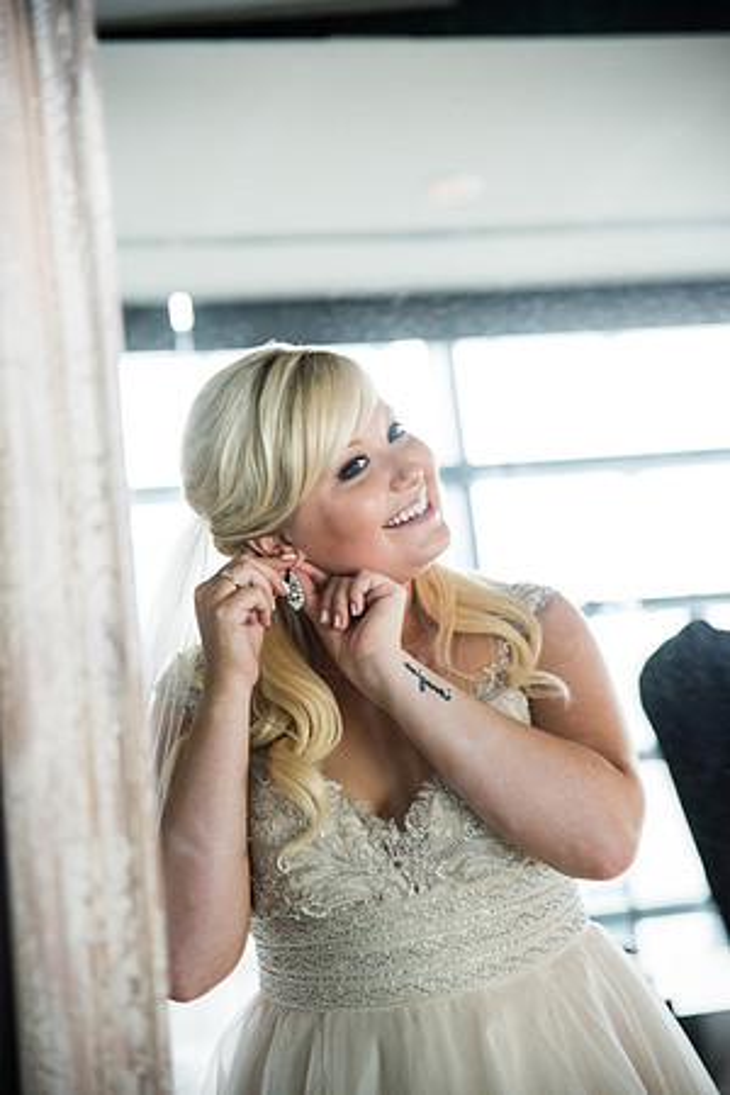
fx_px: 2129
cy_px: 548
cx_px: 365
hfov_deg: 19.5
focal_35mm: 70
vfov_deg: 28.8
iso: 2500
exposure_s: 1/1000
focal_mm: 70
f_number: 2.8
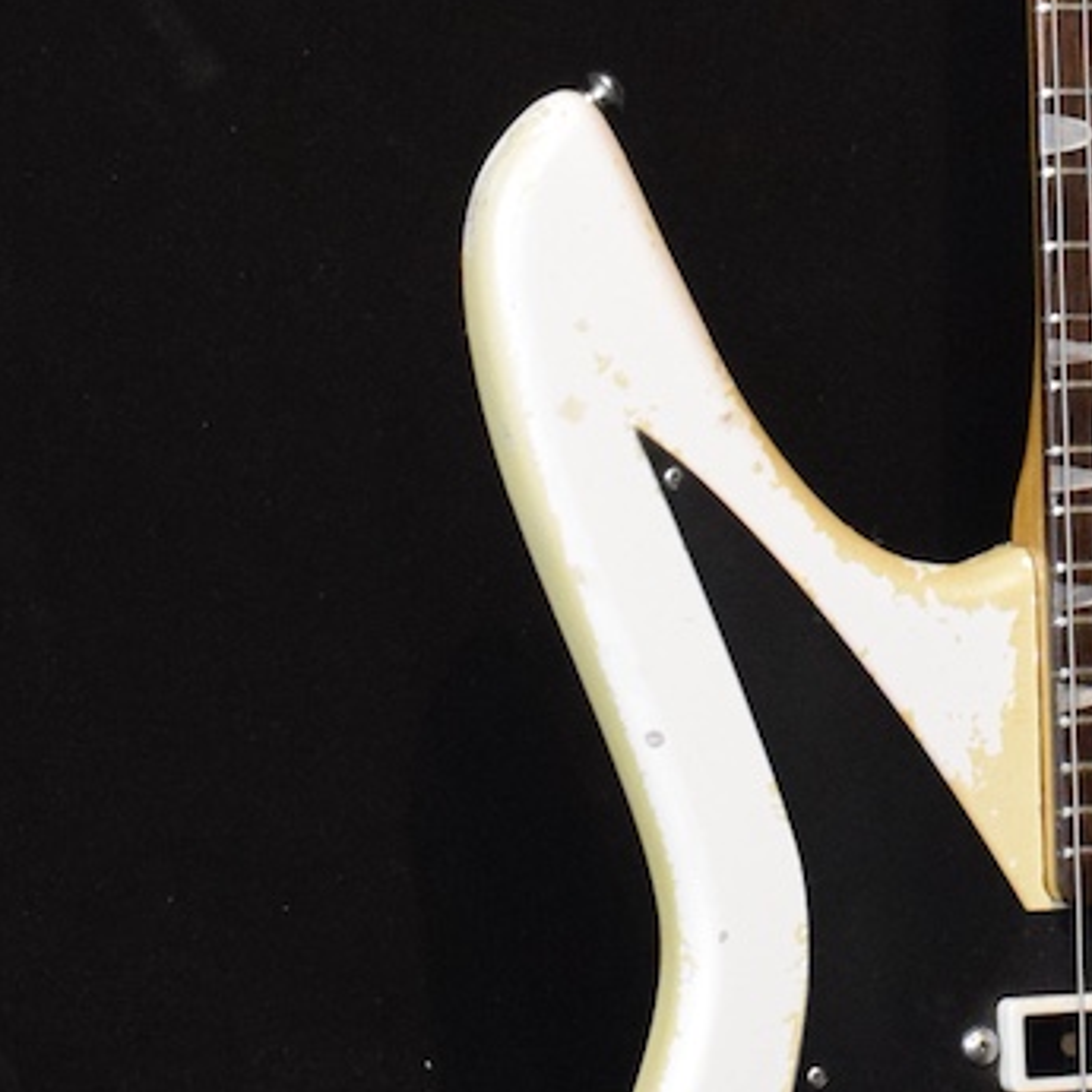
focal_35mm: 133
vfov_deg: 13.1
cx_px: 1168
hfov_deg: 12.9
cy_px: 228
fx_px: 4747
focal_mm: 24
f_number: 4
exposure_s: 1/60
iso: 2800
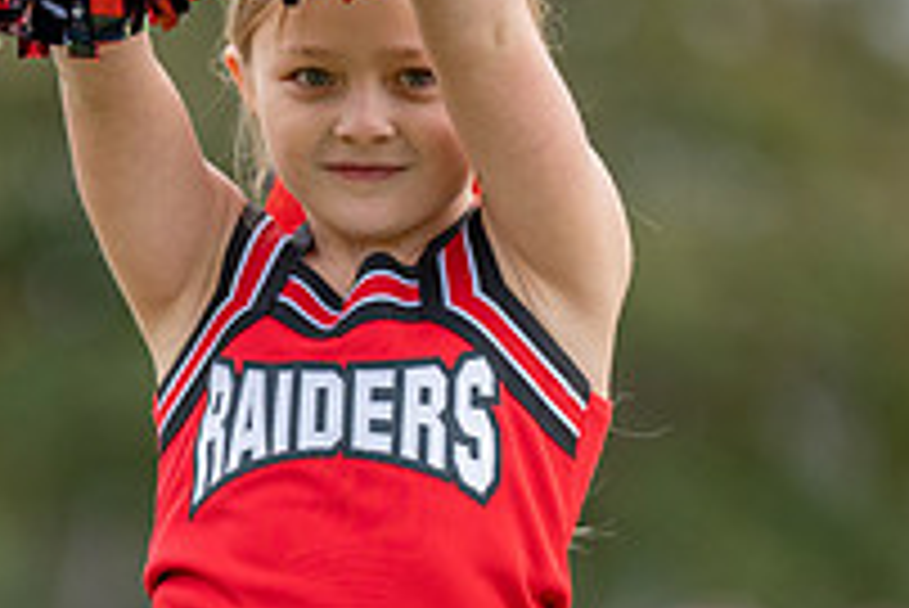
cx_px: 396
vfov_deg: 2.4
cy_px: 412
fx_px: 14529
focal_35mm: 575
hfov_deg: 3.6
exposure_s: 1/500
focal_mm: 200
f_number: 2.8
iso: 500
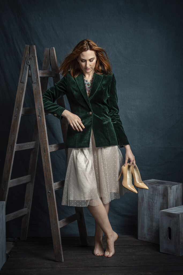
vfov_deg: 26.0
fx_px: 595
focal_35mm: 78
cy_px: 138
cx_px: 92
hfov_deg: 17.5
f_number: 9
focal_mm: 52
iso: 100
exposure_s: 1/200
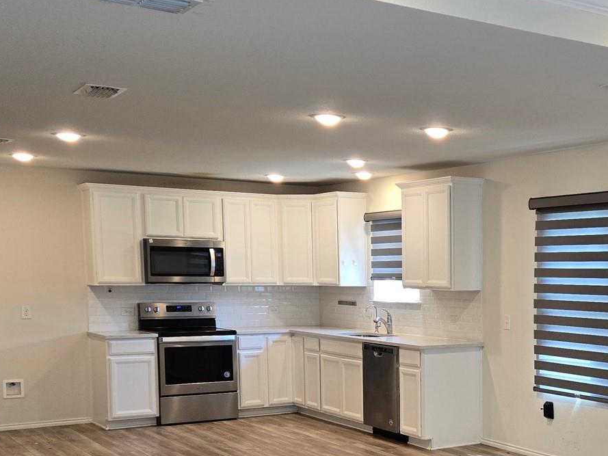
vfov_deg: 27.0
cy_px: 358
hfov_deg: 34.8
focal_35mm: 53
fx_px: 931
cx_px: 505
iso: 160
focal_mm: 5.4
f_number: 1.8
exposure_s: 1/120
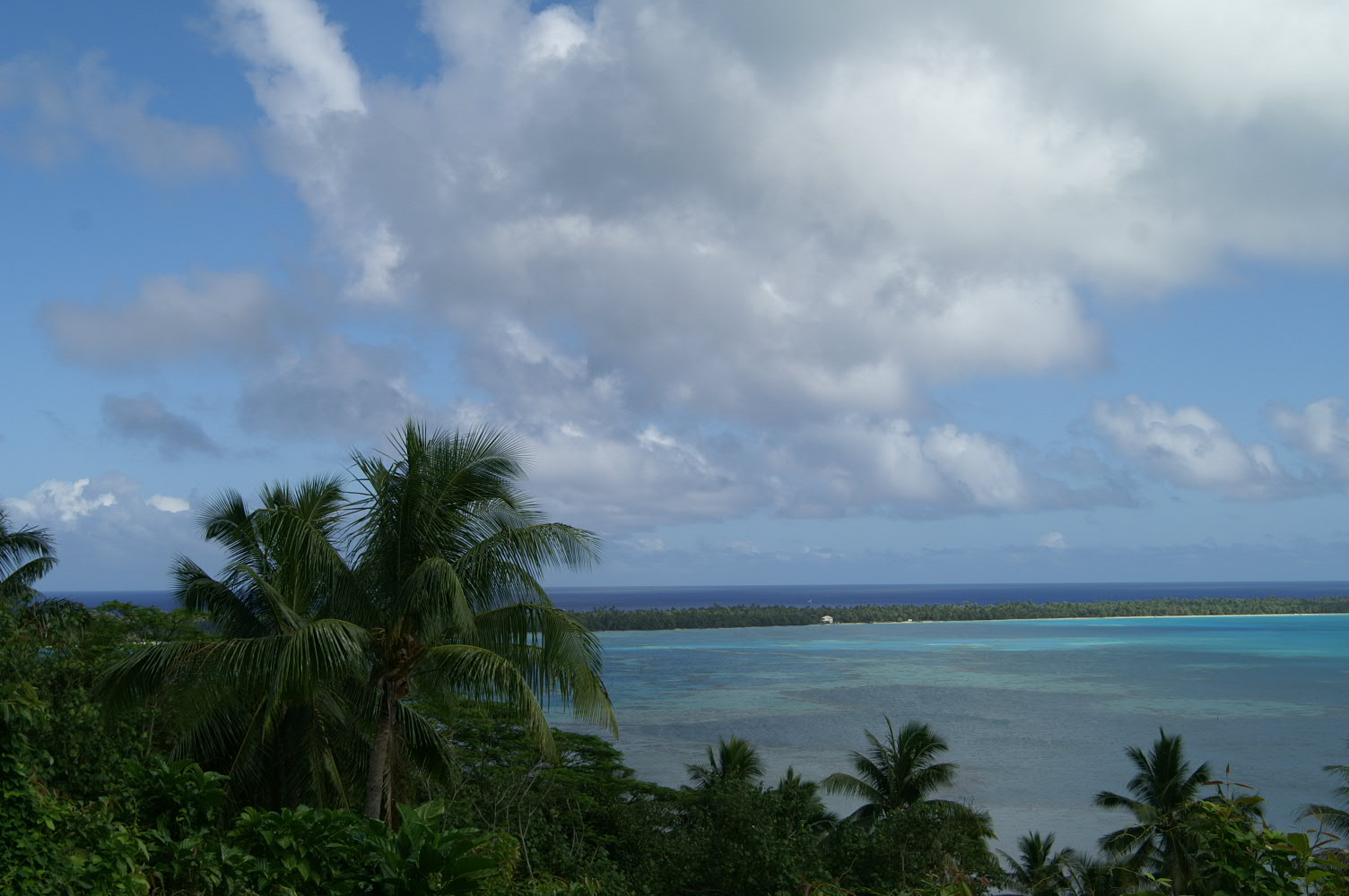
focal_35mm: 52
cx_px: 674
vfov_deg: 25.7
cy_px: 448
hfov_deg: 37.9
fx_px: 1966
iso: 100
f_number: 11
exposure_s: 1/400
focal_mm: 35
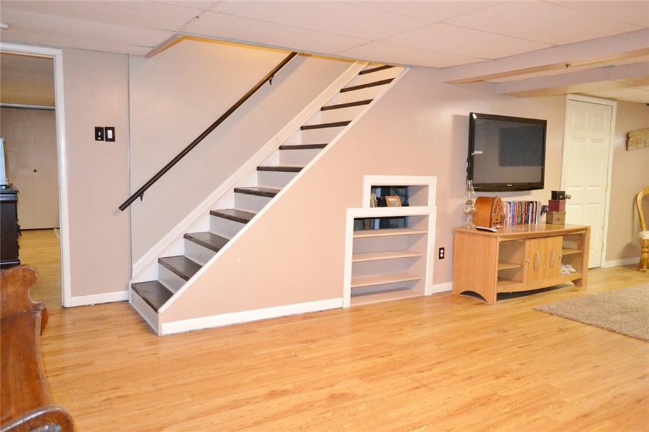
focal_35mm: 27
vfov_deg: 47.9
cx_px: 324
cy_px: 216
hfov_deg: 67.4
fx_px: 487
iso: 3200
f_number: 3.5
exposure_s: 1/60
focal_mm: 18
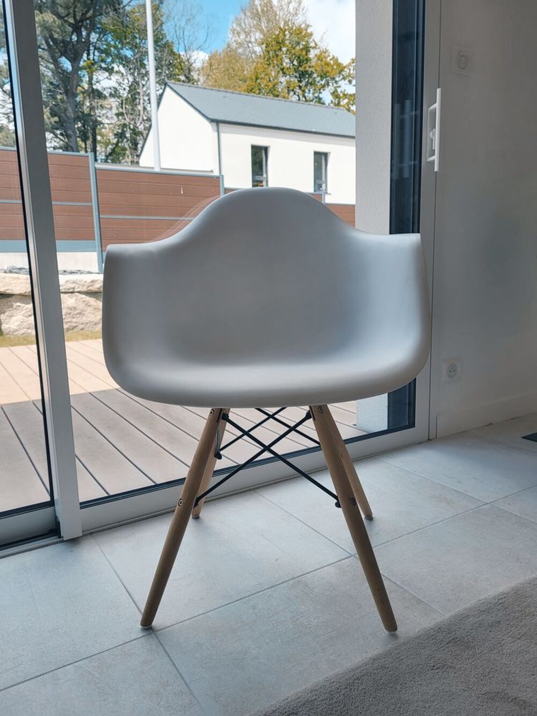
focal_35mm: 26
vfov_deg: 67.3
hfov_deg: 53.1
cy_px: 358
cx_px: 268
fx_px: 538
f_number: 1.8
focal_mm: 5.4
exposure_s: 1/833
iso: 40
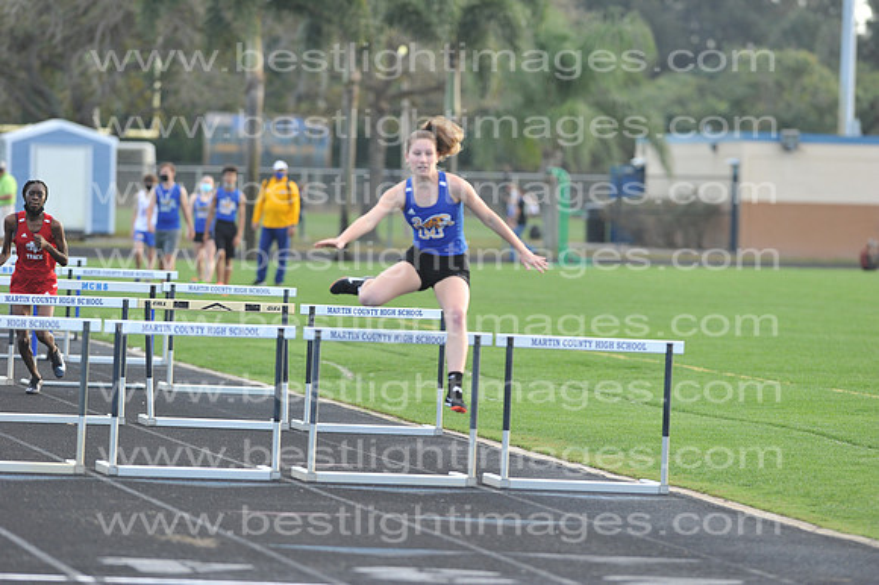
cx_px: 440
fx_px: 7321
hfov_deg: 6.9
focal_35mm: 300
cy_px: 292
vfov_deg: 4.6
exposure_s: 1/800
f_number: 4.5
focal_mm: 300
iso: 800
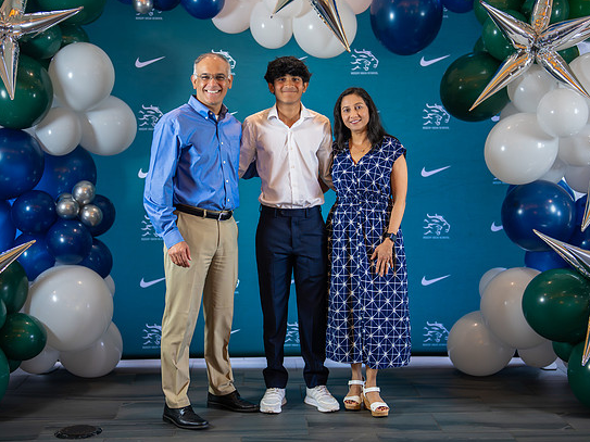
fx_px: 1005
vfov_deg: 24.8
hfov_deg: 32.7
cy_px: 220
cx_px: 299
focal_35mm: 59
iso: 1000
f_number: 1.2
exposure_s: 1/320
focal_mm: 50
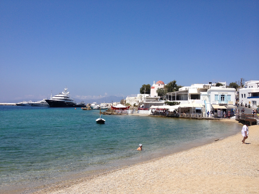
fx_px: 262
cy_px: 97
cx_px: 130
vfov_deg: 40.7
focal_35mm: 35
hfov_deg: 52.6
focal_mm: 4.28
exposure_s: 1/2632
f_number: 2.4
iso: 50
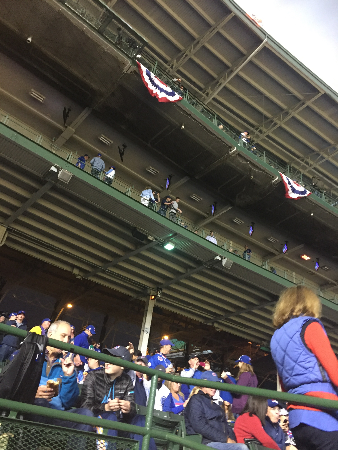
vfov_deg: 61.7
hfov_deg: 48.2
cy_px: 225
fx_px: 378
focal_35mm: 29
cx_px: 169
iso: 250
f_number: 2.2
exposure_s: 1/24
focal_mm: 4.15
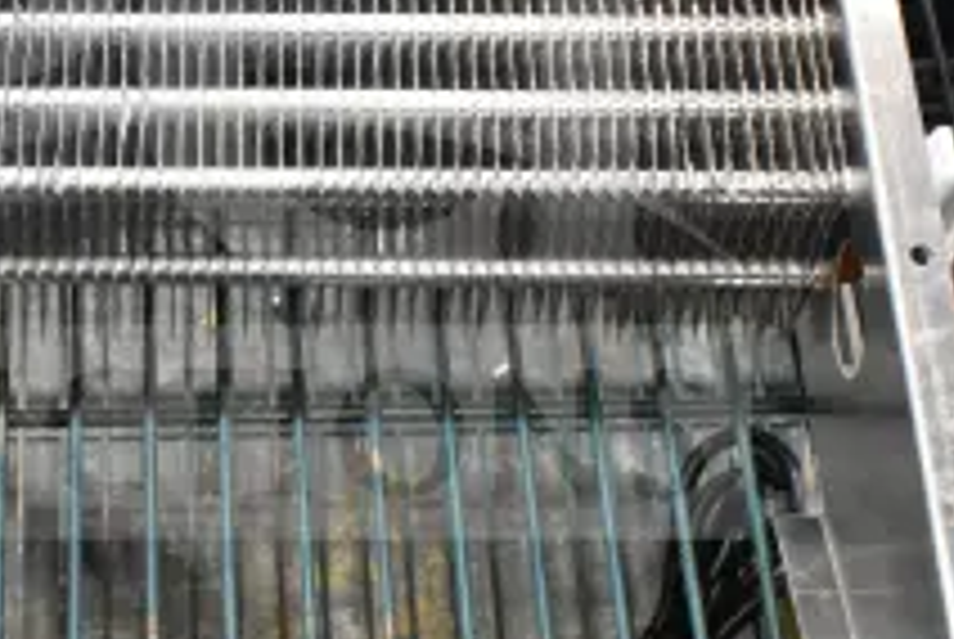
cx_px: 243
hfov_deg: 22.3
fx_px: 2400
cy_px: 182
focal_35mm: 90
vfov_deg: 15.1
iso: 6400
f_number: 8
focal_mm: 21
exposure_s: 1/250
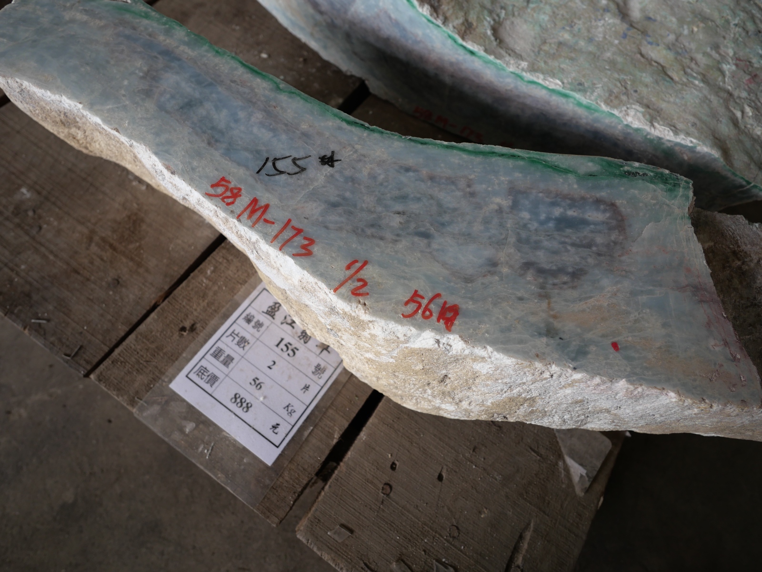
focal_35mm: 18
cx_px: 381
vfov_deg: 71.6
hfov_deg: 87.8
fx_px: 396
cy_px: 286
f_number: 2.8
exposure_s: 1/125
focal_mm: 9
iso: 200
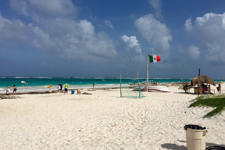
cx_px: 115
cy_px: 67
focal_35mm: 31
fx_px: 194
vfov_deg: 42.3
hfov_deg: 60.3
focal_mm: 4.15
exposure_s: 1/6623
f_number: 2.2
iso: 32
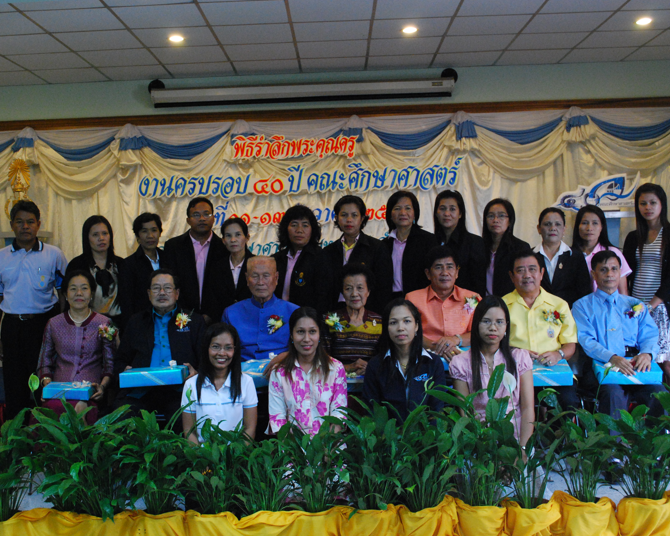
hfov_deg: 44.8
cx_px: 317
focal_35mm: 41
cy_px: 267
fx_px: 813
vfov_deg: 36.5
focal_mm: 24
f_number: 5.6
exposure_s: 1/25
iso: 1600
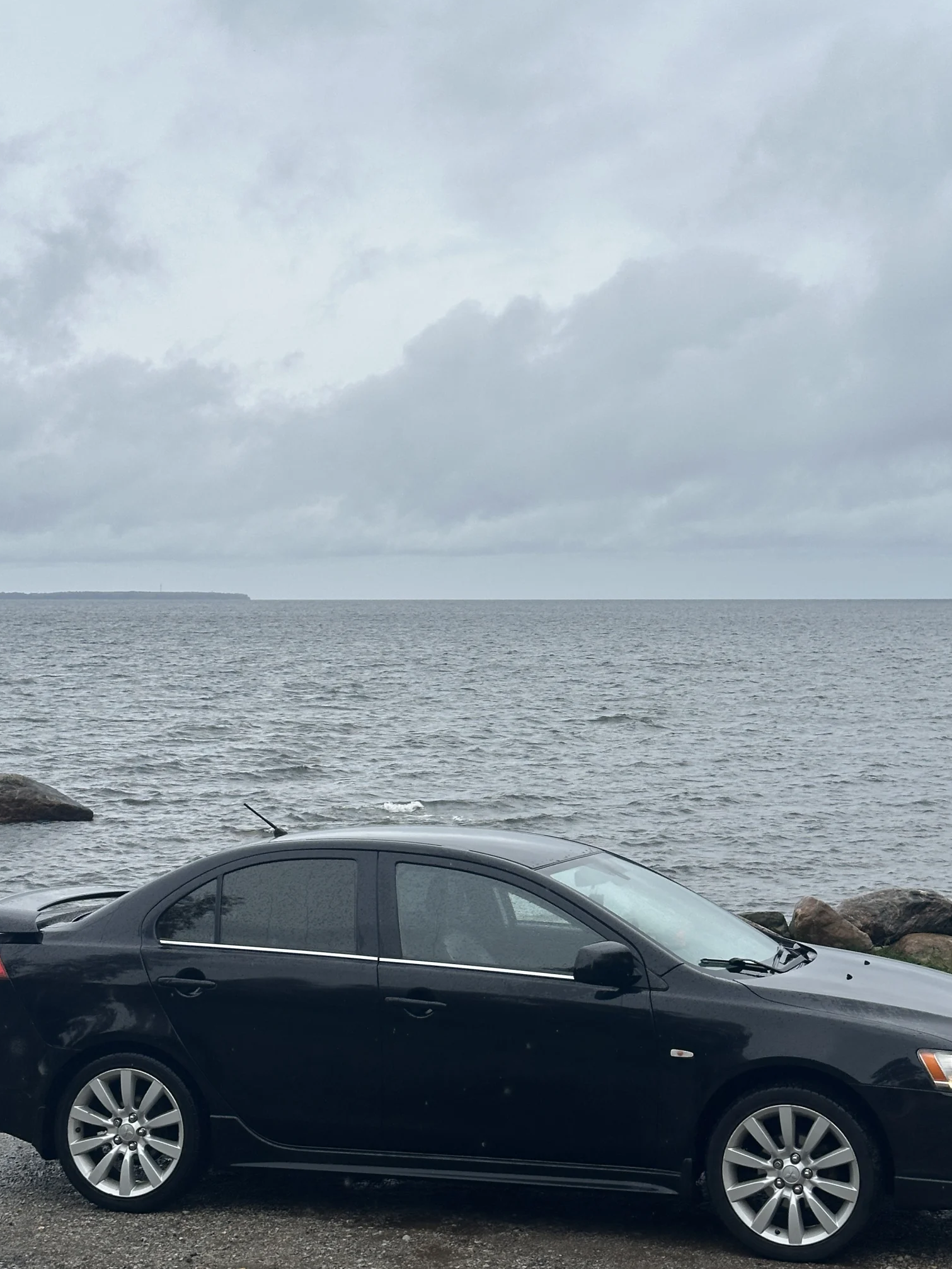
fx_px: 2236
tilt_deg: -1.8
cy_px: 672
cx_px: 525
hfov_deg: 24.0
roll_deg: -0.5
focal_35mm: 61
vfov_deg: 31.7
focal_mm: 6.86
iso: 64
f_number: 1.78
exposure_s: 1/1751
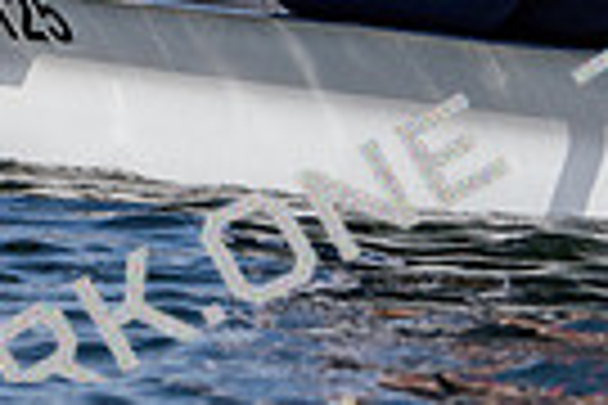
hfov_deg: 2.3
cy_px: -389
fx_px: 15216
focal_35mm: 901
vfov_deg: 1.5
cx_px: 333
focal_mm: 209
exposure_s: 1/1600
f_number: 5.6
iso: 200
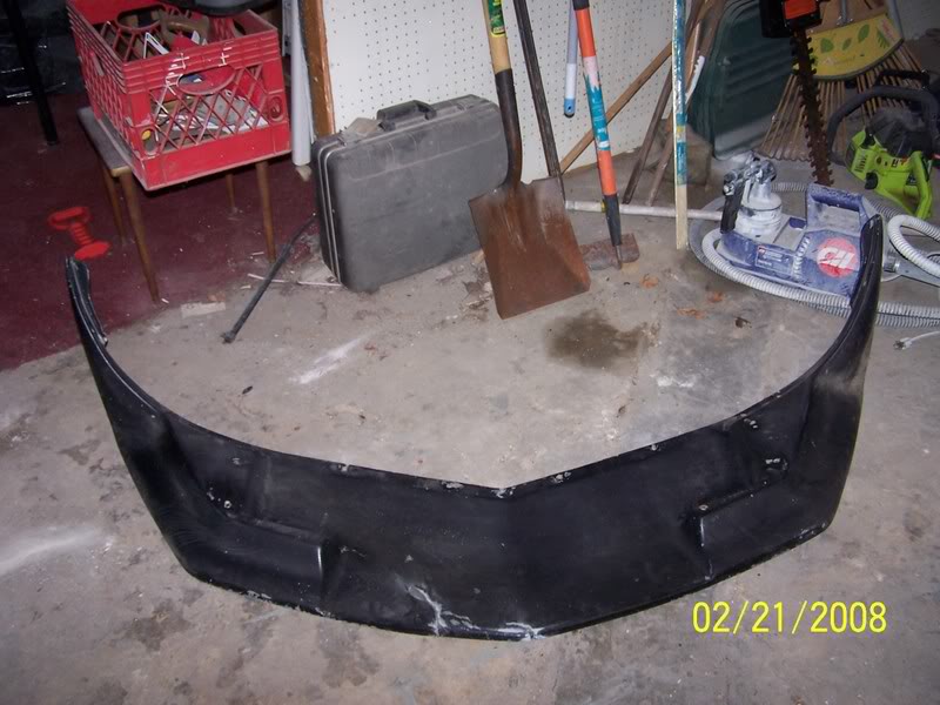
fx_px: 1032
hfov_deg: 49.0
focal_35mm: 38
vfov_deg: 37.7
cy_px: 352
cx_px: 470
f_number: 2.8
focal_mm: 6.3
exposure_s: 1/60
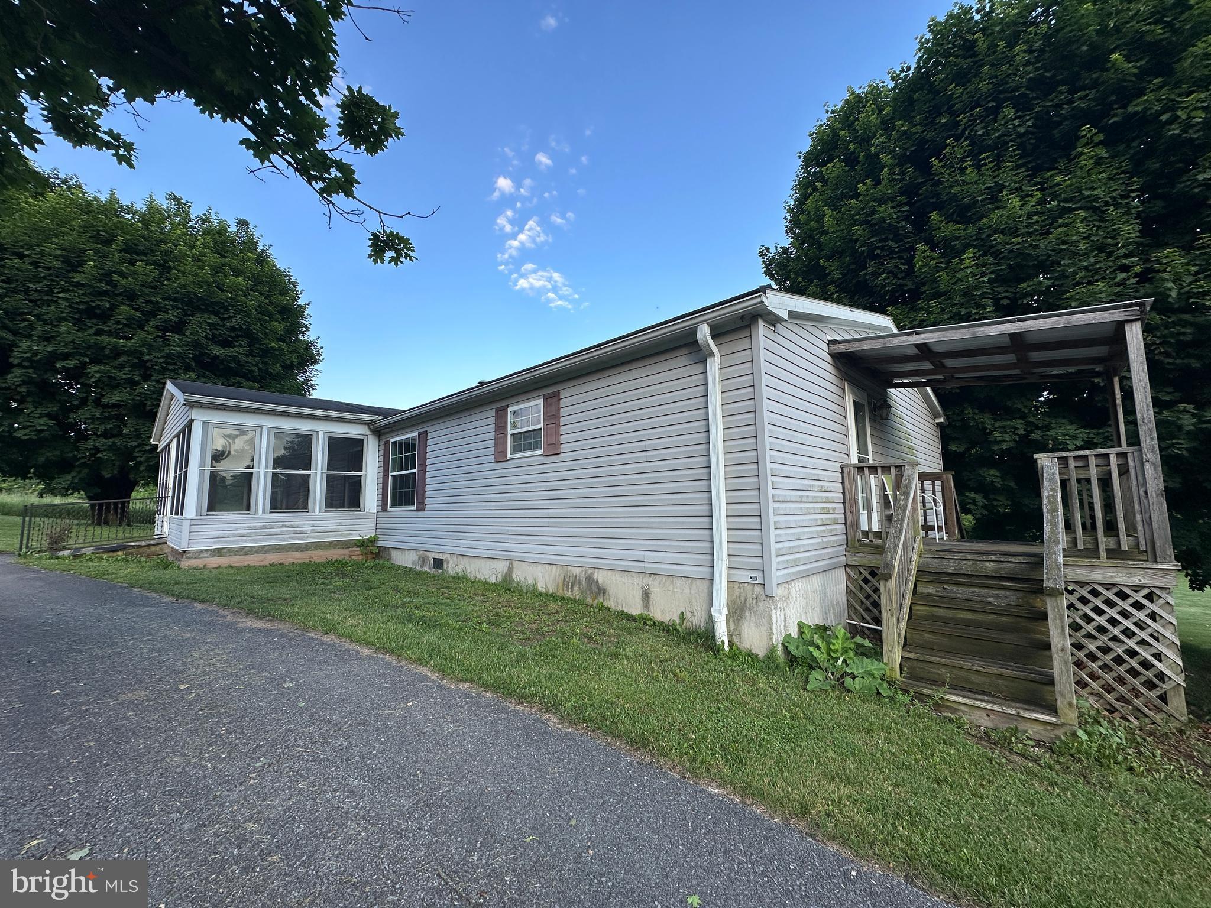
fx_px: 490
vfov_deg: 85.7
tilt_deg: +6.6
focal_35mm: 14
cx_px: 606
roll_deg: +0.7
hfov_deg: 102.1
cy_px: 454
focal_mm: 2.22
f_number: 2.2
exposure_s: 1/388
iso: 40
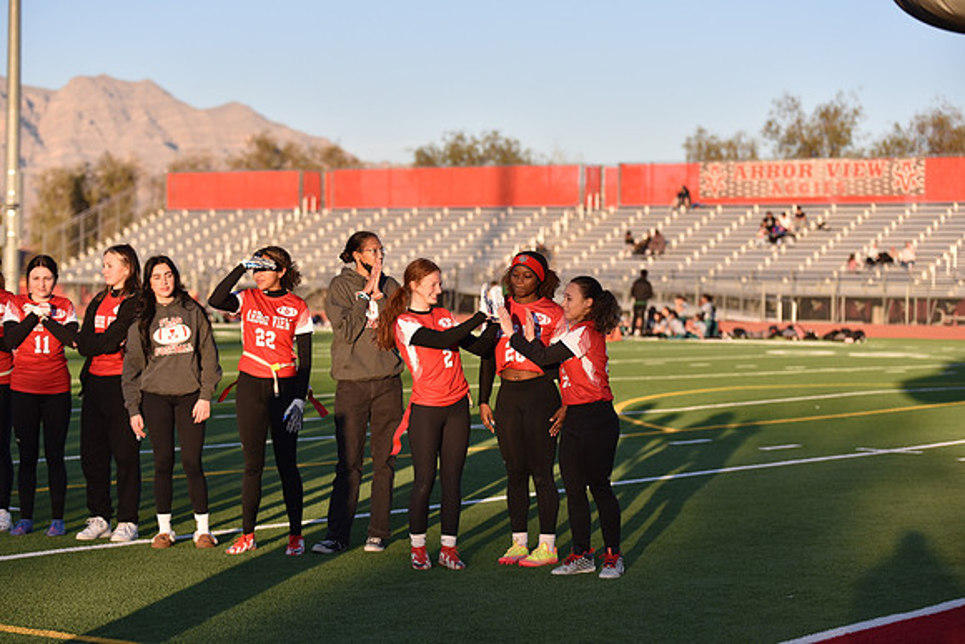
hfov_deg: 22.1
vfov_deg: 14.9
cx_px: 482
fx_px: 2467
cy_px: 322
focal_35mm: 92
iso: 100
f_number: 2.8
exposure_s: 1/800
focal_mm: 92
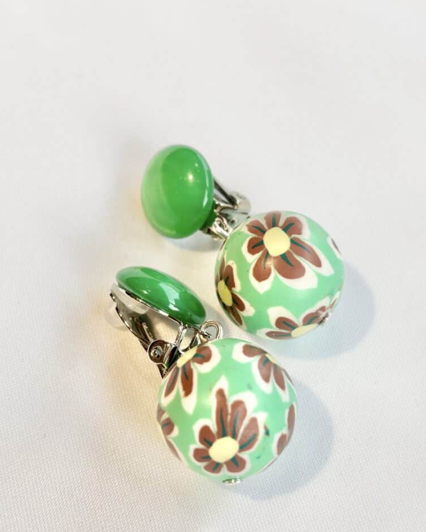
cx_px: 213
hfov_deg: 27.6
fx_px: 867
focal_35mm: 55
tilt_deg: -55.7
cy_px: 279
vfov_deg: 34.1
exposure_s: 1/432
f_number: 1.6
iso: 32
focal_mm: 5.96
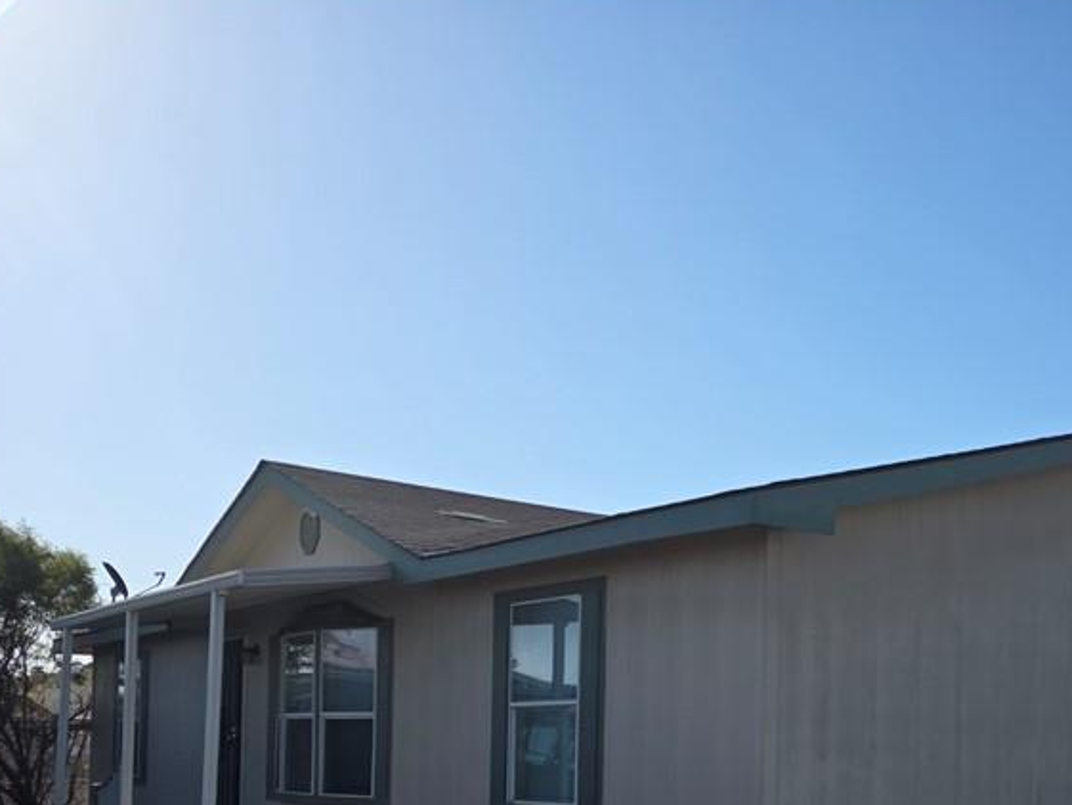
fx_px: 1301
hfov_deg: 41.4
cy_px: 719
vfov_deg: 32.7
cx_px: 954
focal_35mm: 42
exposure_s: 1/6809
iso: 80
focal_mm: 6.3
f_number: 1.7
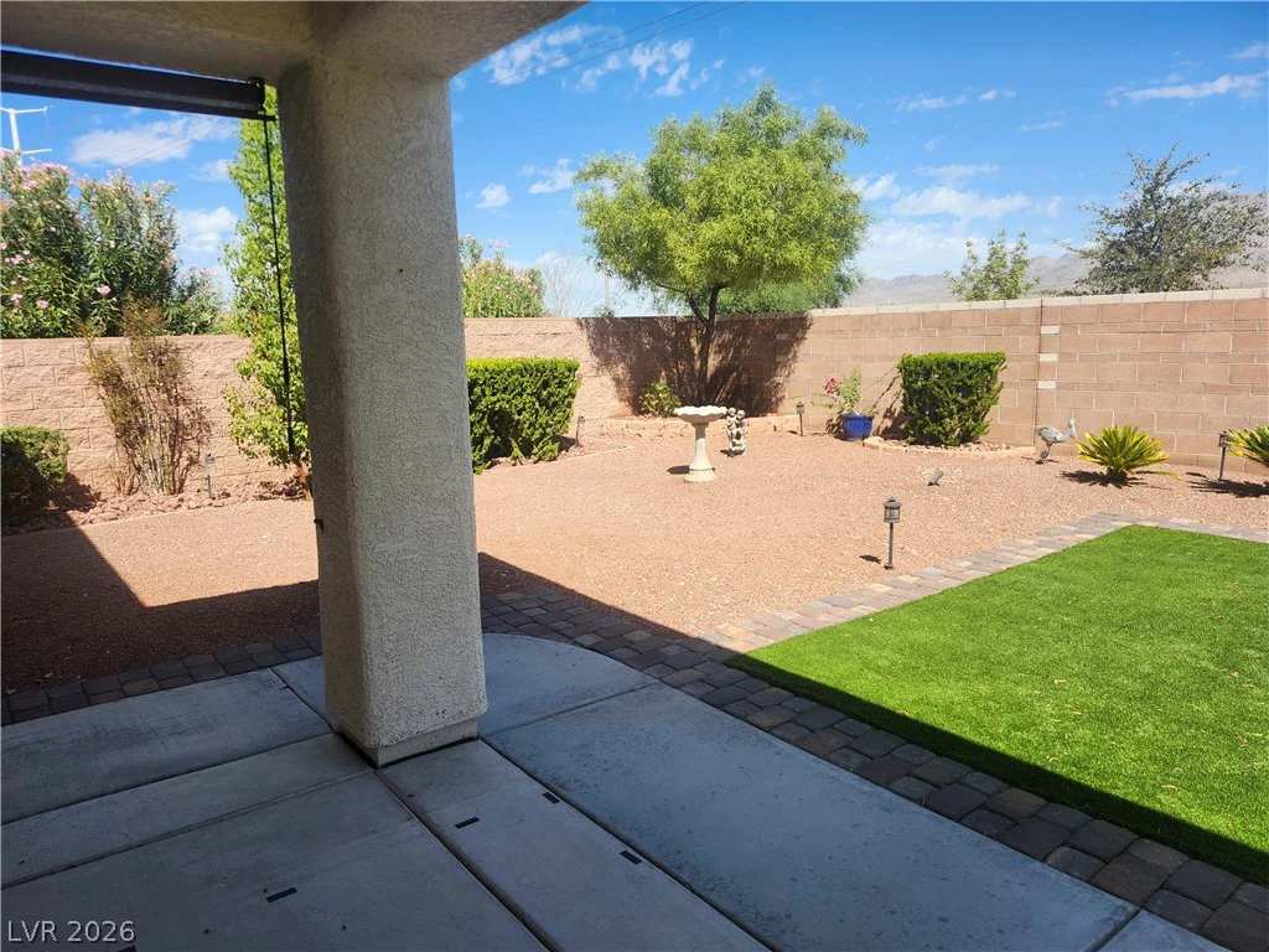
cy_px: 476
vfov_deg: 58.9
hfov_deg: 73.9
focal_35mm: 23
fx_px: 843
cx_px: 634
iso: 25
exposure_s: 1/1070
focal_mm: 5.54
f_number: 1.8
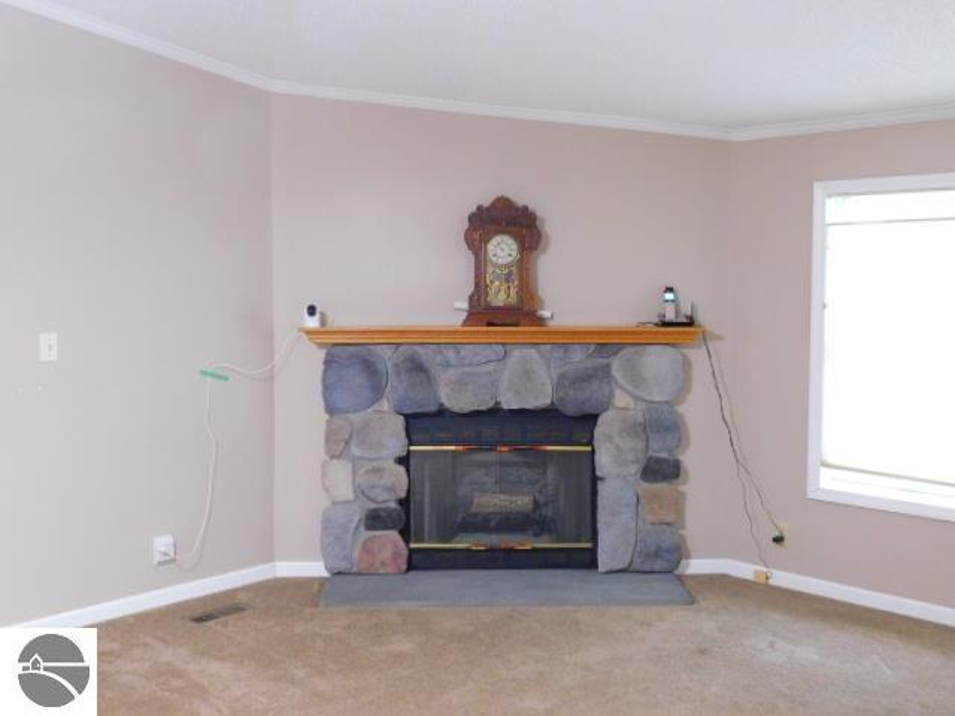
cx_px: 478
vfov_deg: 39.7
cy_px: 358
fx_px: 993
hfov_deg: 51.4
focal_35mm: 36
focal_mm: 6.3
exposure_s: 1/10
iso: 400
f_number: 3.5
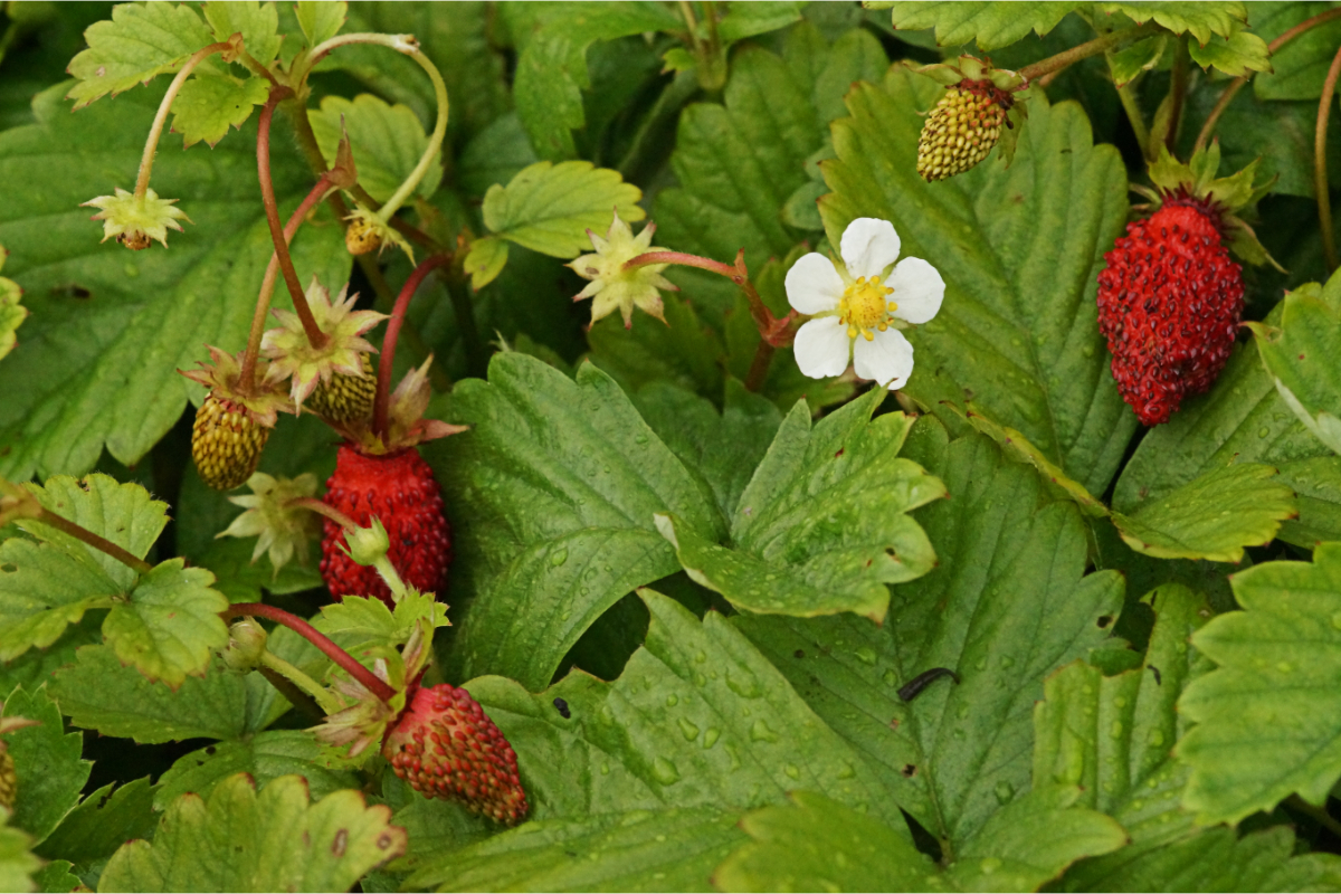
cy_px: 447
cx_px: 670
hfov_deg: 13.7
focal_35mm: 150
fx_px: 5587
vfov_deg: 9.1
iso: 2500
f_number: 10
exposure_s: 1/160
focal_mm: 100
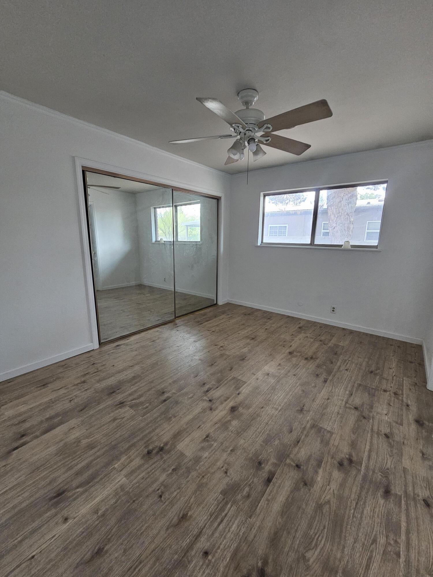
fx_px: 217
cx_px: 216
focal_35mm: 13
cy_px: 288
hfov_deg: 89.9
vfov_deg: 106.2
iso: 320
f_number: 2.2
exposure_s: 1/40
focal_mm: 2.2
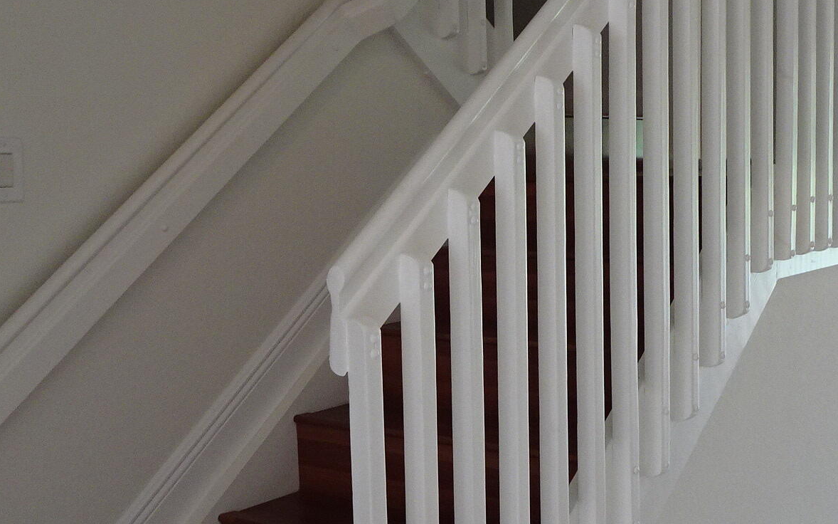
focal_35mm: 56
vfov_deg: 23.1
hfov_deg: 36.2
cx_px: 497
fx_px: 1279
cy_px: 288
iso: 200
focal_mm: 4.1
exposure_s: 1/30
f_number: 4.5
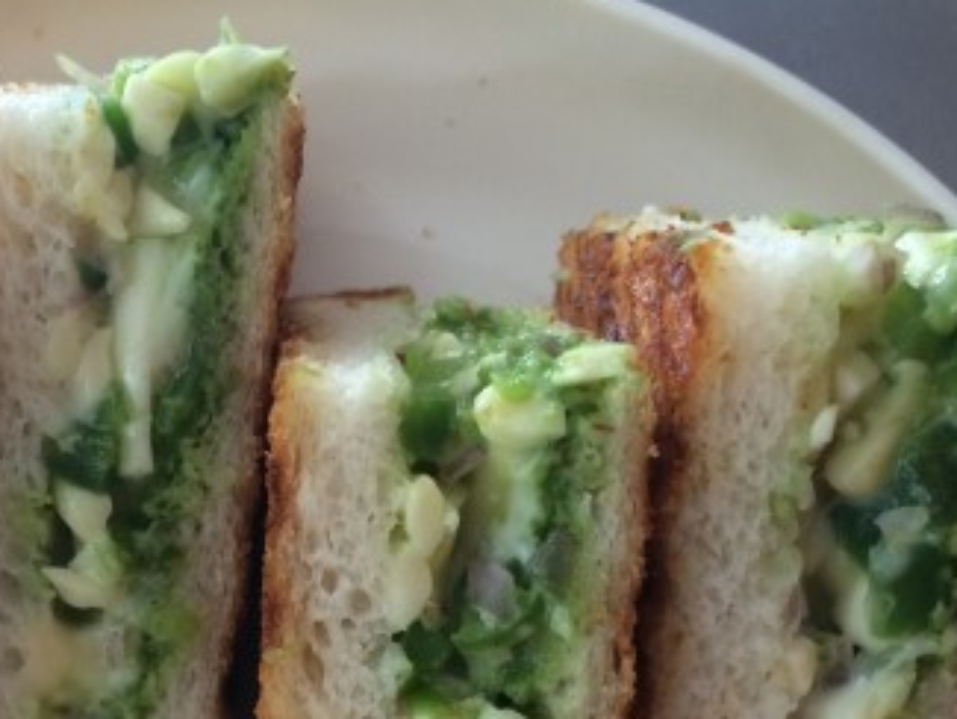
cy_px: 695
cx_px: 312
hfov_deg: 32.4
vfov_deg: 23.9
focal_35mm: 59
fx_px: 1632
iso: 160
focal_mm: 4.12
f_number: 2.2
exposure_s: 1/30
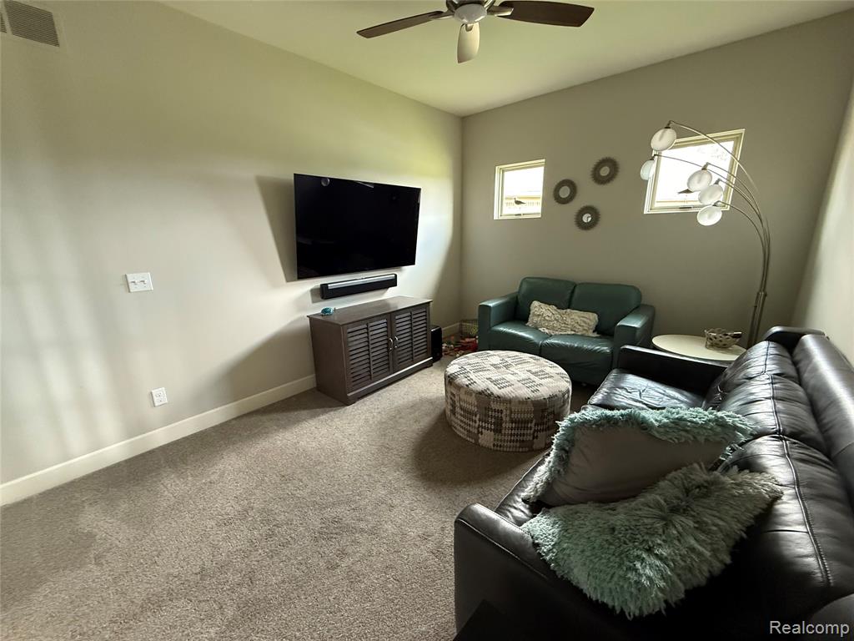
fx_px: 345
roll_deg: +0.9
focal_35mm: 14
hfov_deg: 102.1
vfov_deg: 85.7
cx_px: 427
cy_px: 320
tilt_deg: -14.0
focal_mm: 2.22
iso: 640
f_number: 2.2
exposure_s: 1/60
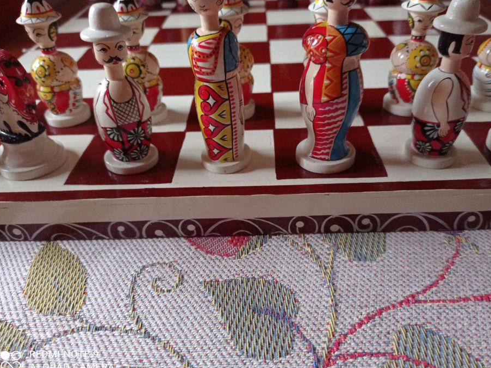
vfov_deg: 45.4
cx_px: 255
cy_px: 185
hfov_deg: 58.4
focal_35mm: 31
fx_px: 439
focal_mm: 4.74
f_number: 1.79
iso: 758
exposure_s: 1/20
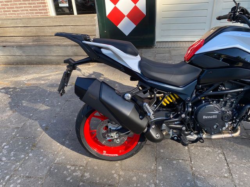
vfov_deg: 53.1
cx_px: 125
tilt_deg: -29.0
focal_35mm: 26
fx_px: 188
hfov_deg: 67.3
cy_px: 94
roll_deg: +0.0
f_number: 1.8
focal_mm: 4.25
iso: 32
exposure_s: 1/393
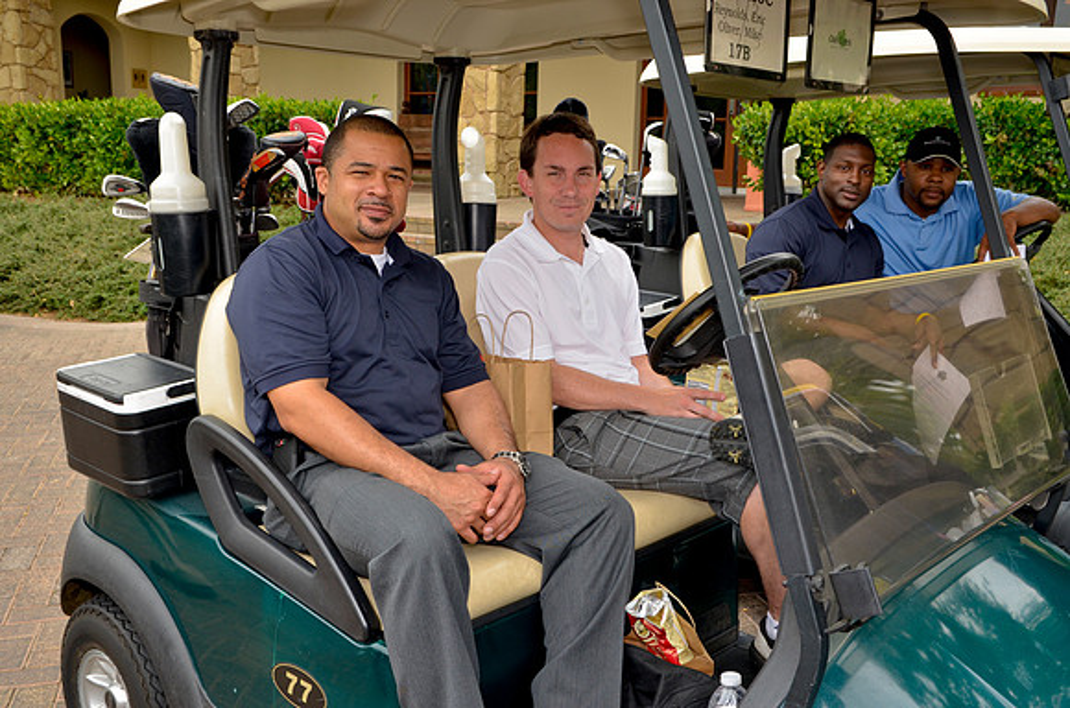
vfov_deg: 36.7
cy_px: 354
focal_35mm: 36
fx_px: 1068
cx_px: 535
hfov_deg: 53.2
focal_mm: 24
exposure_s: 1/200
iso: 200
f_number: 8
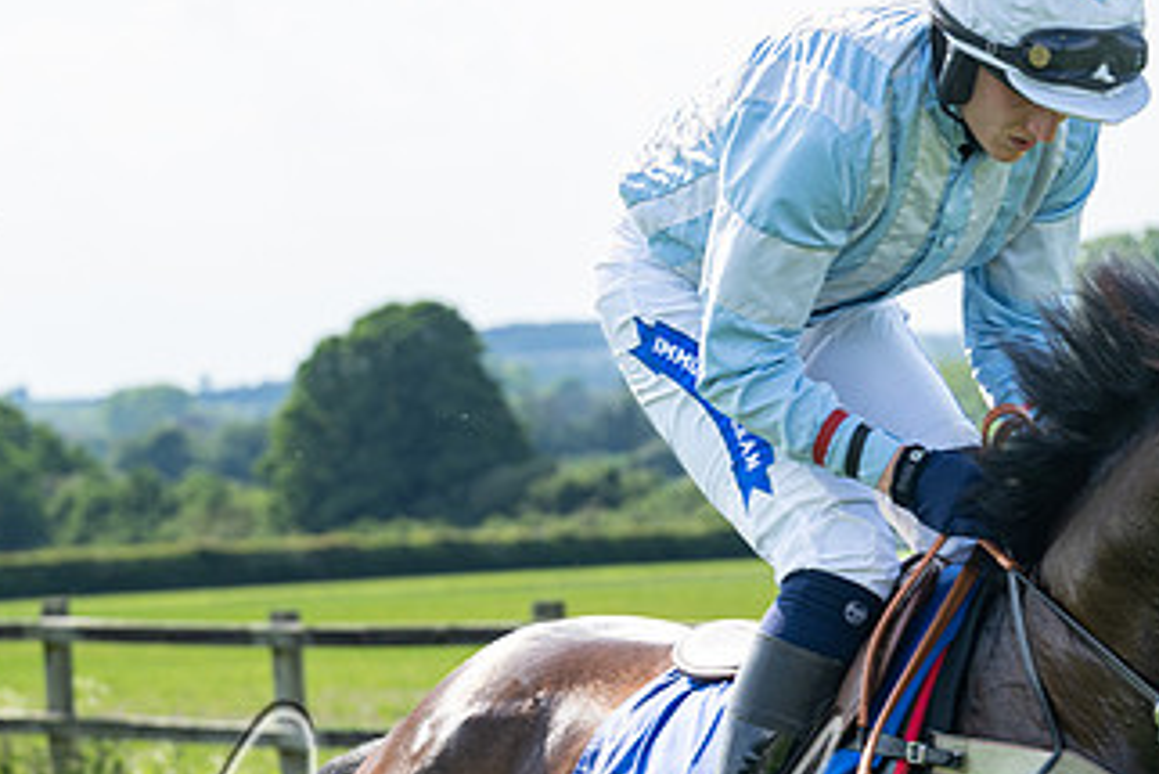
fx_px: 6764
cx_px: 882
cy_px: 519
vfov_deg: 6.5
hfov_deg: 9.8
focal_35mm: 210
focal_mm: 84
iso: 200
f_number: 5
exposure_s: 1/800
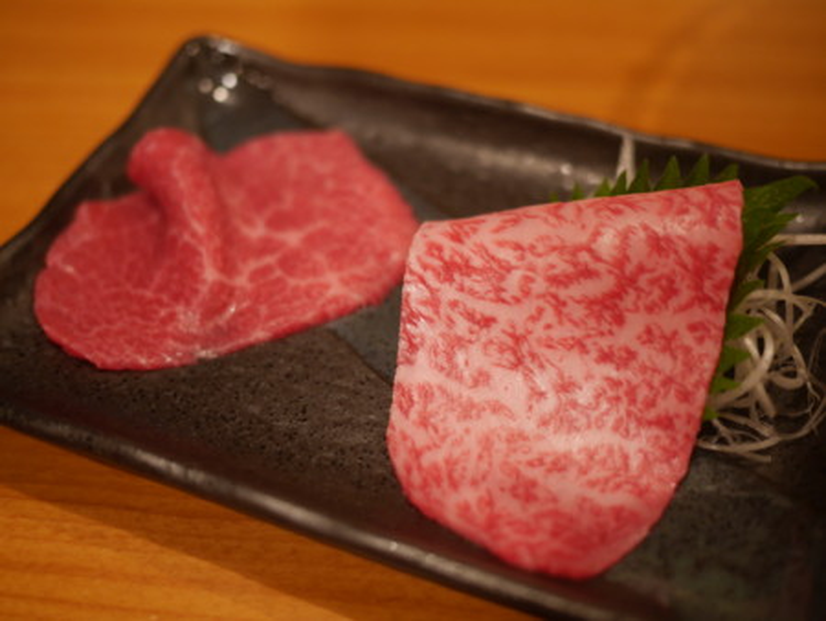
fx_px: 955
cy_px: 310
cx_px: 413
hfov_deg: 46.8
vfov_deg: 36.0
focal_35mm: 40
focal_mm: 20
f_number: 1.7
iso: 640
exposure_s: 1/60
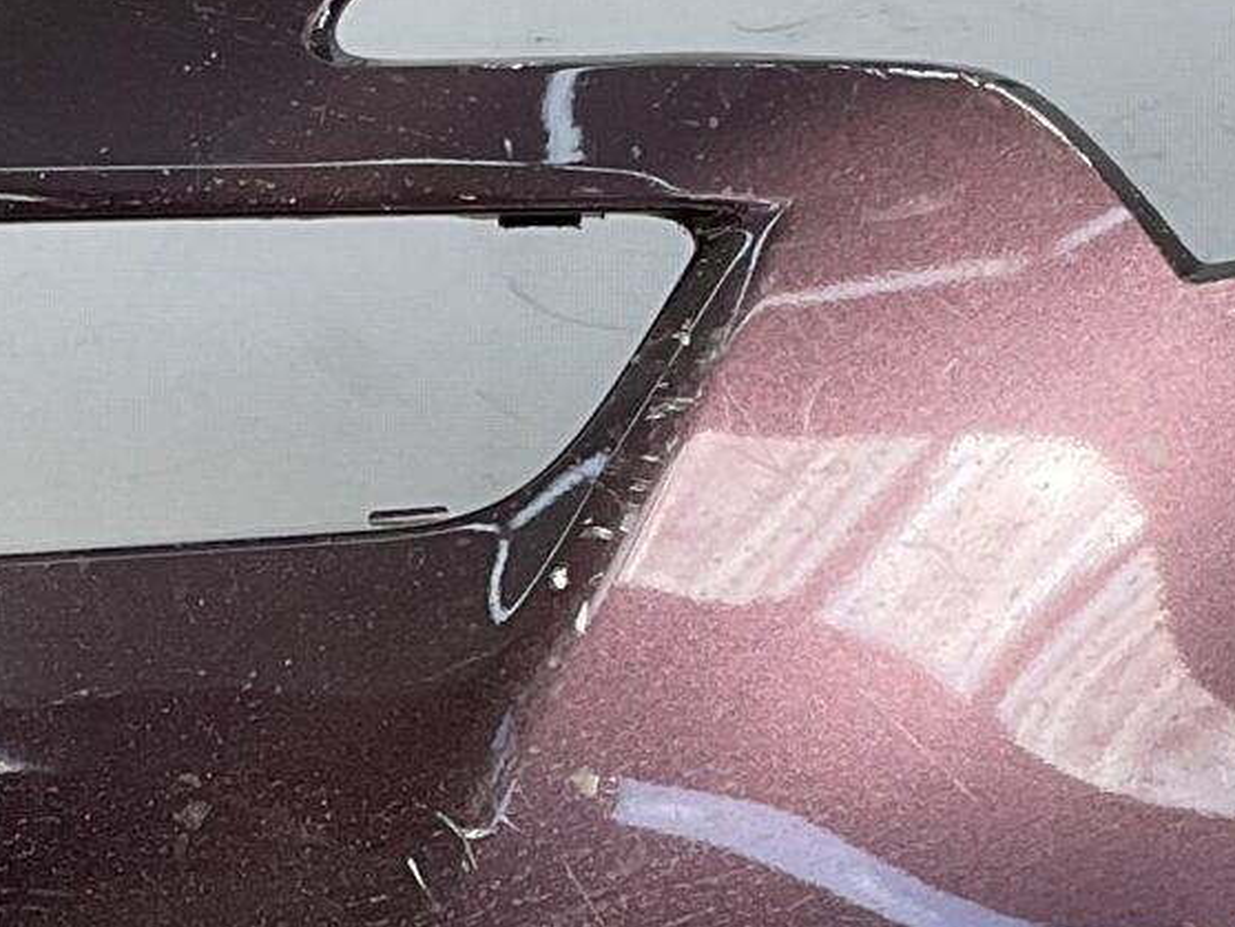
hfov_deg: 14.7
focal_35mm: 133
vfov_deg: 11.1
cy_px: 732
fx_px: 4747
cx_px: 201
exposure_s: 1/276
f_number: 1.8
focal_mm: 3
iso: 16
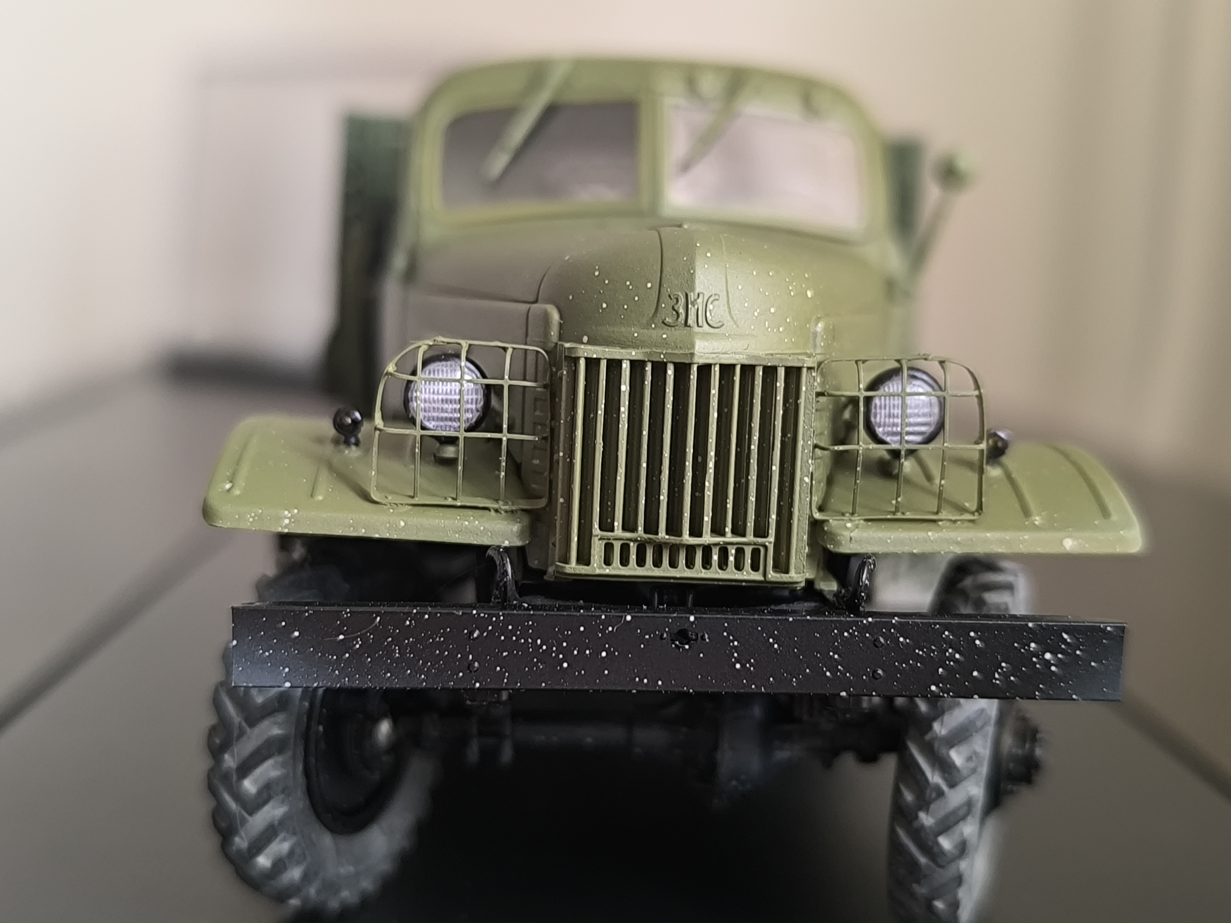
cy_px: 462
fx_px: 1636
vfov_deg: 31.5
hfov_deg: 41.2
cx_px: 616
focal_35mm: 46
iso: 1250
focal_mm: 6.14
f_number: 1.65
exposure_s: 1/33.3
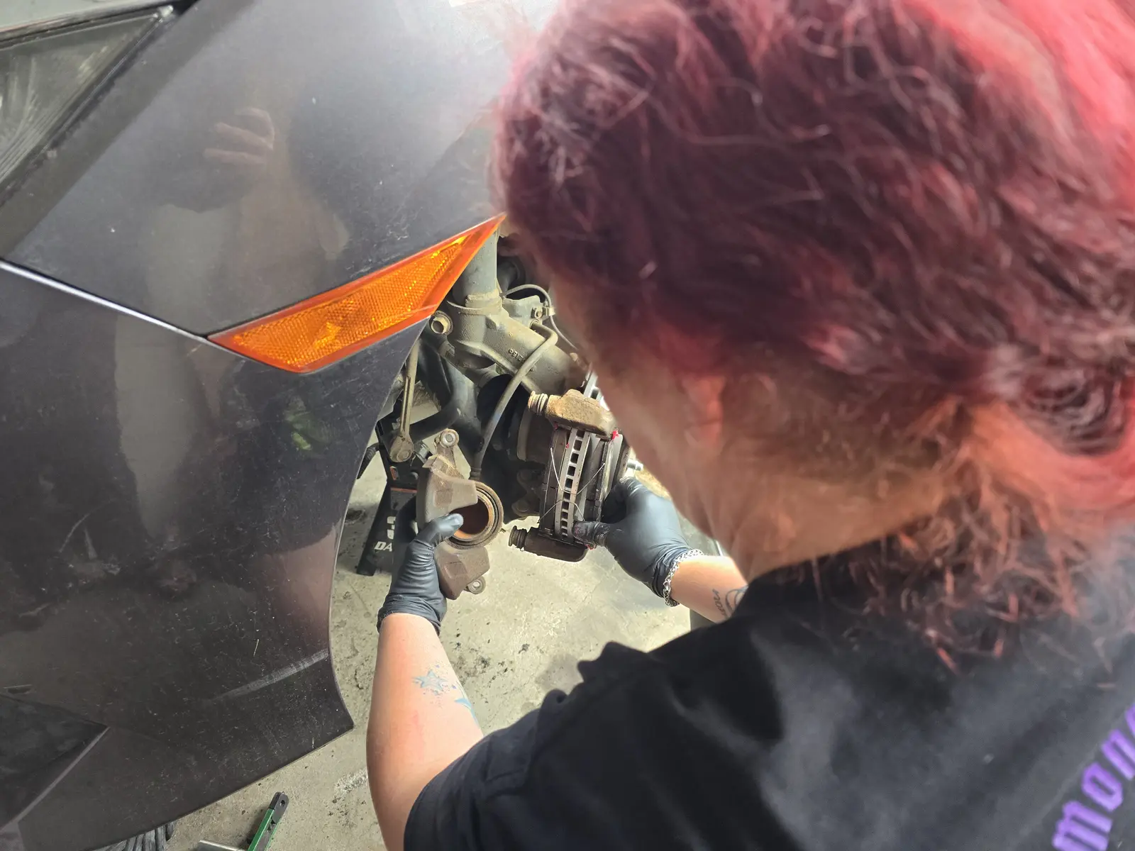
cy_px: 426
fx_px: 754
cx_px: 568
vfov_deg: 58.9
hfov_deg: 73.9
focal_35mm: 23
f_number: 1.7
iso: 320
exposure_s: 1/120
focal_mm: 6.3
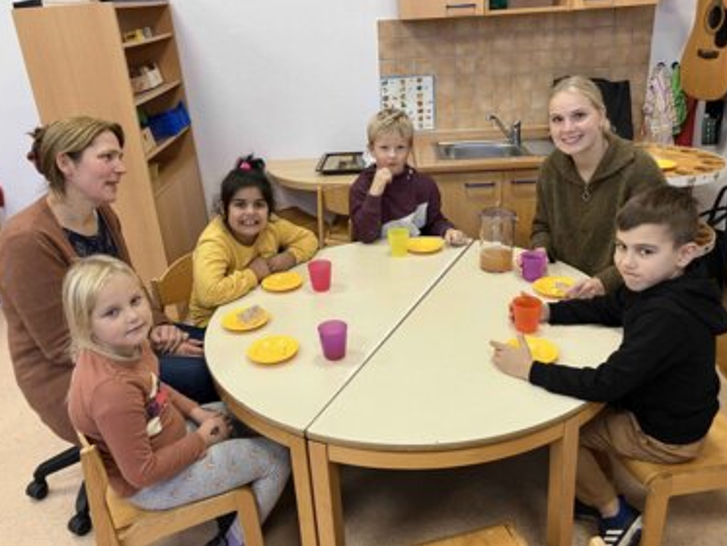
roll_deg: +3.4
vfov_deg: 46.8
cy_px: 257
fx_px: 630
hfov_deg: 59.9
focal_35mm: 30
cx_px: 376
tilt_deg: -22.0
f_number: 1.8
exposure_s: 1/50
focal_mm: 3.99
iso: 80
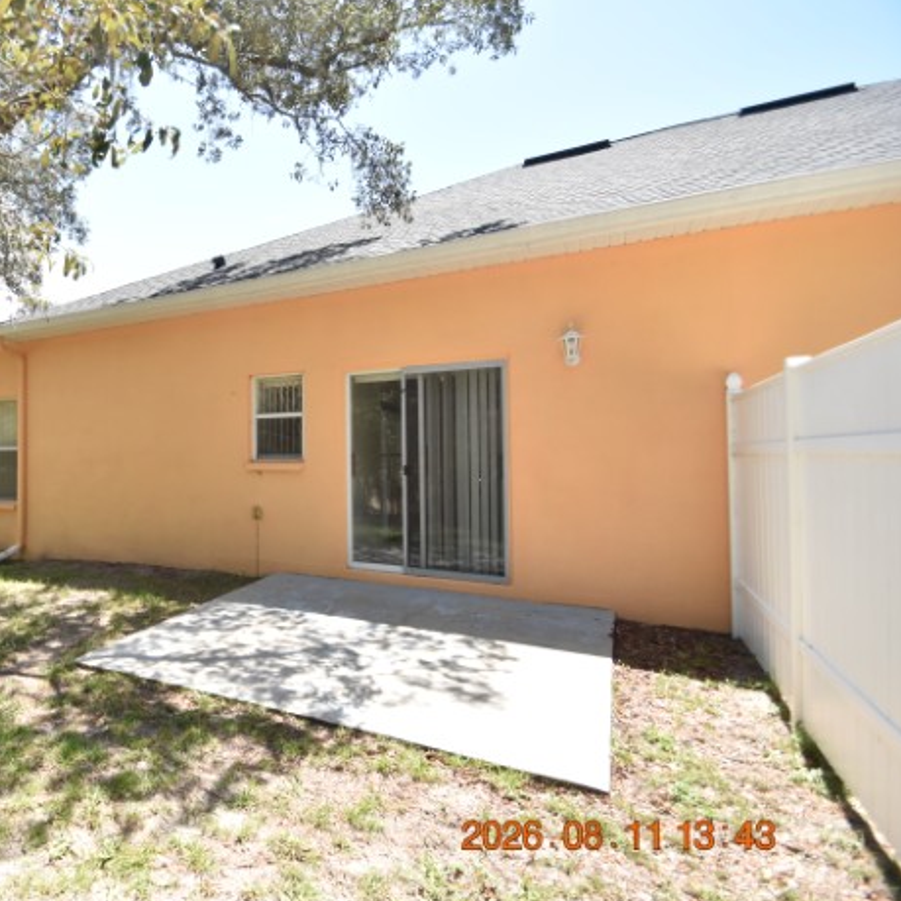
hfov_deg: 68.8
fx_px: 589
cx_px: 202
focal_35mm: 20
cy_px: 436
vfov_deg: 74.8
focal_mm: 10
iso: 800
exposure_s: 1/2000
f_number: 3.5
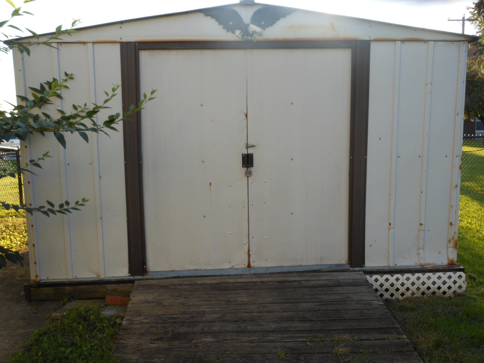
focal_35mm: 33
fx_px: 461
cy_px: 182
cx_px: 242
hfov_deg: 55.4
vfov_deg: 42.9
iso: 100
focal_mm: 5.9
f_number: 4
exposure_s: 1/125
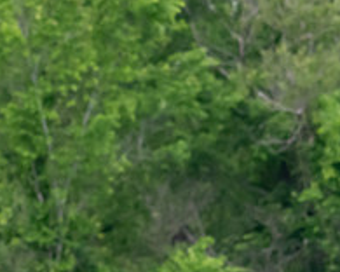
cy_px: 250
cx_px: 387
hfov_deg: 1.7
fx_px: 11351
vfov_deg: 1.4
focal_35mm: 1128
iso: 2500
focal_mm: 270
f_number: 5.6
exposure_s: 1/2000
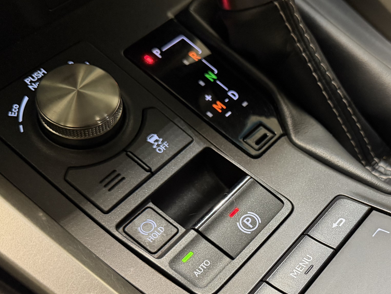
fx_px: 508
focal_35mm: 45
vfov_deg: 31.7
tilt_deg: -47.9
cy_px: 212
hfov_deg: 40.8
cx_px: 297
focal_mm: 6.76
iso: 500
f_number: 1.78
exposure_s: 1/50
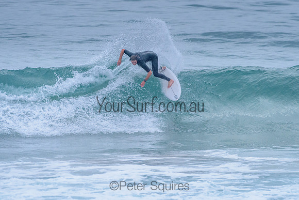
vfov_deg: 2.2
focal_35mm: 613
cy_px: 91
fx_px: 5091
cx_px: 165
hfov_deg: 3.4
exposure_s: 1/2000
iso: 2000
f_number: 5.6
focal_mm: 500
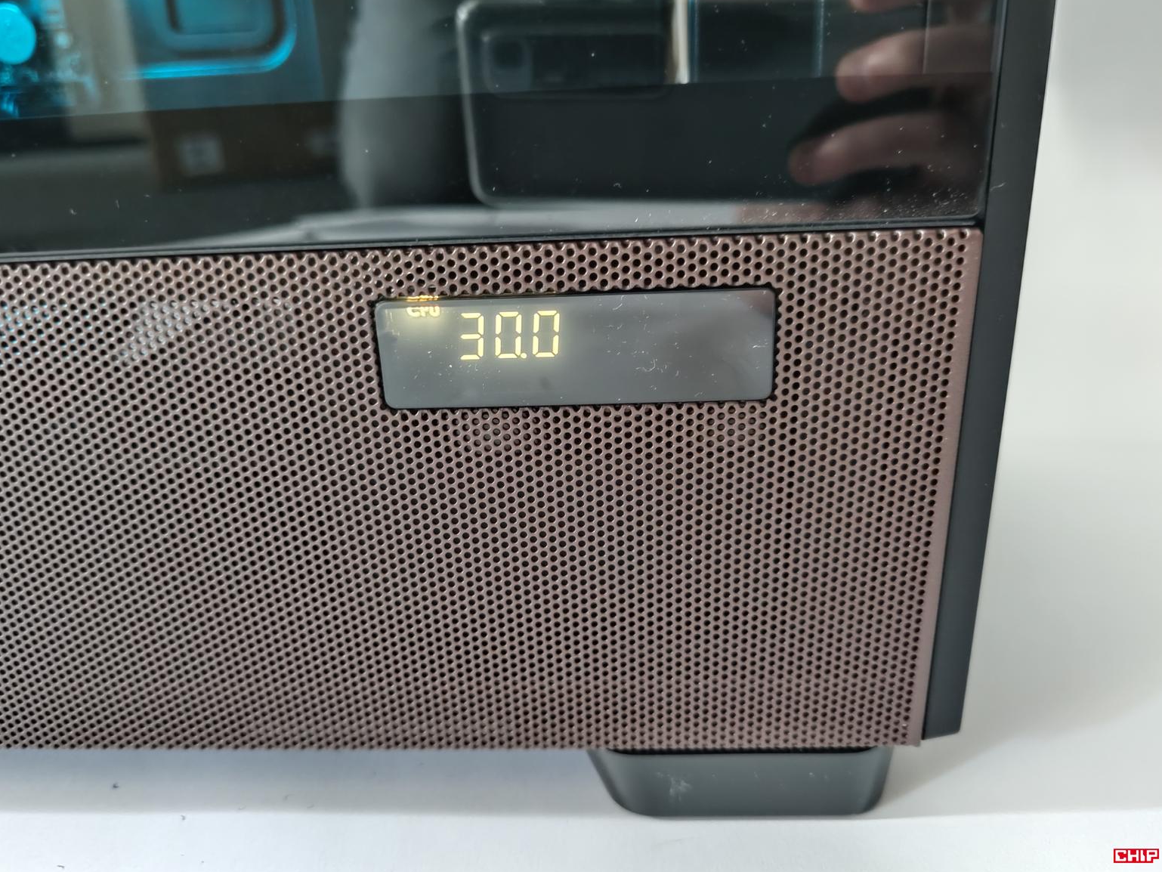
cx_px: 567
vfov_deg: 53.1
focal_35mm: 26
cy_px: 422
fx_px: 873
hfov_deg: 67.3
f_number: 1.85
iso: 778
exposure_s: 1/13
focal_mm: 6.78
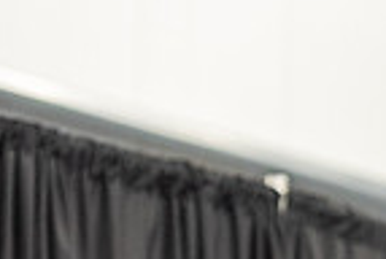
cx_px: 667
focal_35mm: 445
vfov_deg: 3.1
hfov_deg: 4.6
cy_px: 393
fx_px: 4781
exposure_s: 1/200
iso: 3200
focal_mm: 110
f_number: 3.2
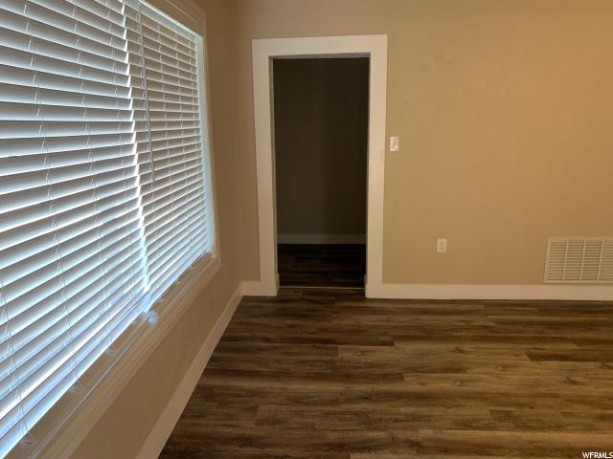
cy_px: 230
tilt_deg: -11.4
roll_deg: +0.5
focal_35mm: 26
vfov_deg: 53.1
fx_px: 460
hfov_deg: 67.3
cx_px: 306
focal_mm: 4.25
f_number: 1.8
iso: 80
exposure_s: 1/60
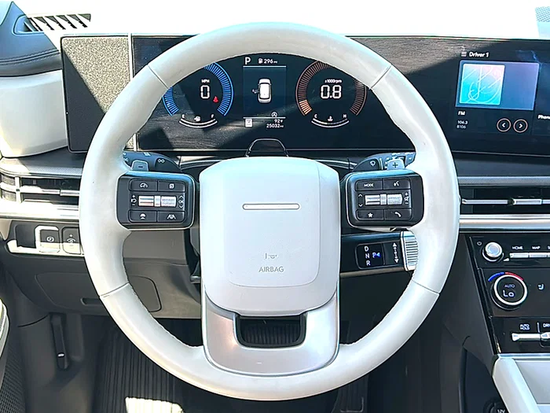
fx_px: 747
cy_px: 206
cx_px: 275
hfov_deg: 40.4
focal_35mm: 47
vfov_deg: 30.9
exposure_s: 1/226
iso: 64
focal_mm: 6.86
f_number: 1.78
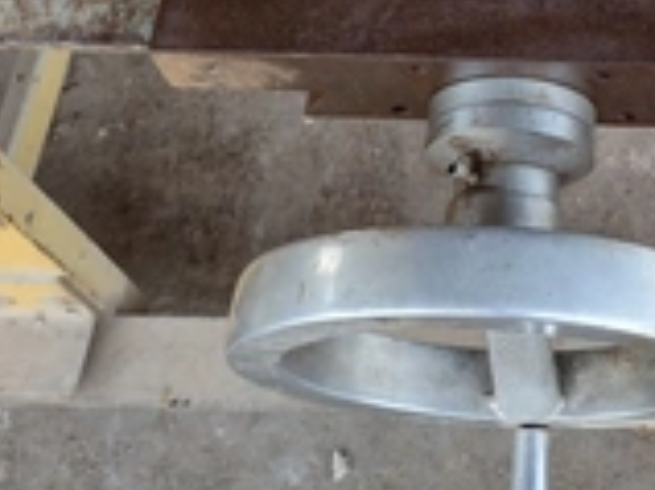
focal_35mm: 68
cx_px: 597
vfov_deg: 19.4
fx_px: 1286
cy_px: -202
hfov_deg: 27.5
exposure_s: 1/120
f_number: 1.7
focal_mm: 4.71
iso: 103
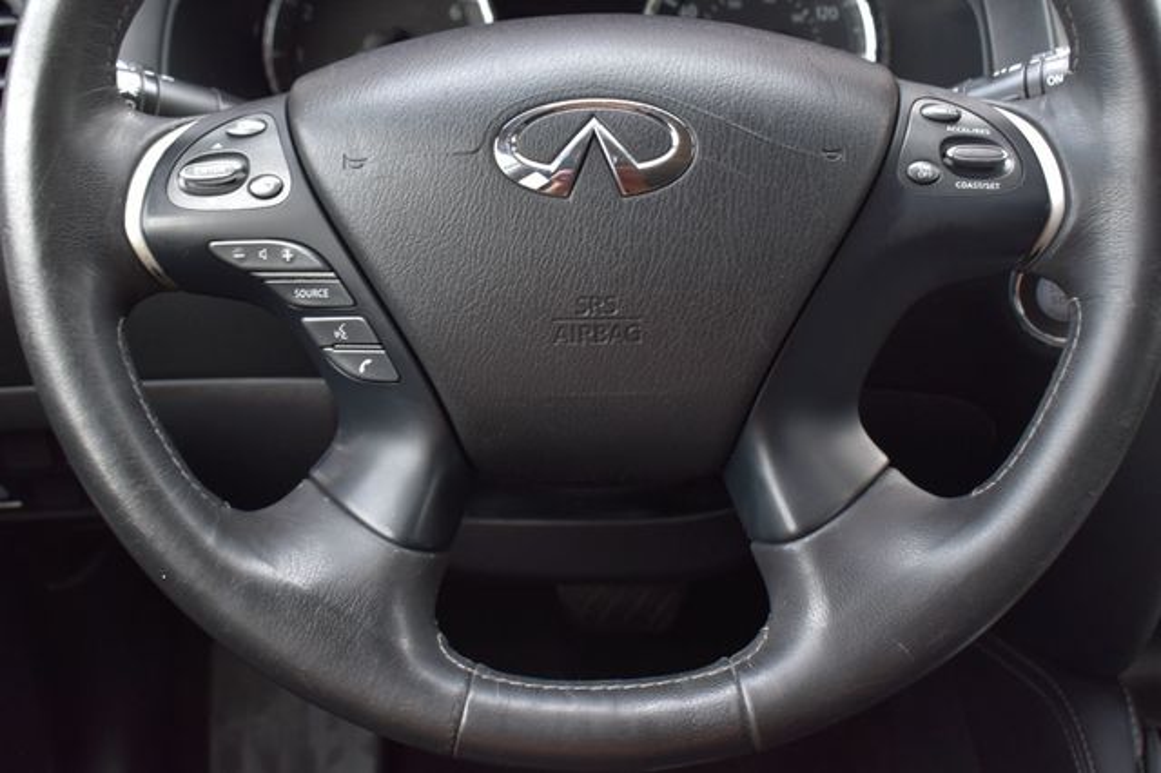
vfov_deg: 29.8
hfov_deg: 43.6
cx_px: 580
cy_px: 386
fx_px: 1450
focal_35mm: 45
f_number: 7.1
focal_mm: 30
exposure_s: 1/40
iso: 400
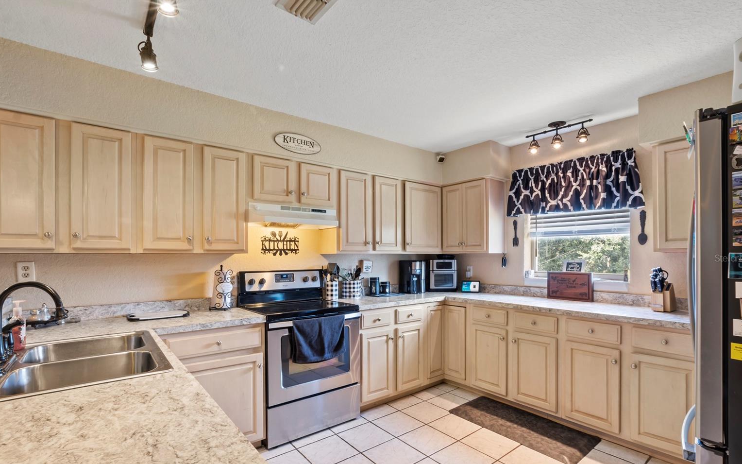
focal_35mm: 16
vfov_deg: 71.0
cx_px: 370
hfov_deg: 97.8
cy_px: 258
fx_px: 324
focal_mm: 10
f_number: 14
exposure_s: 2
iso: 200
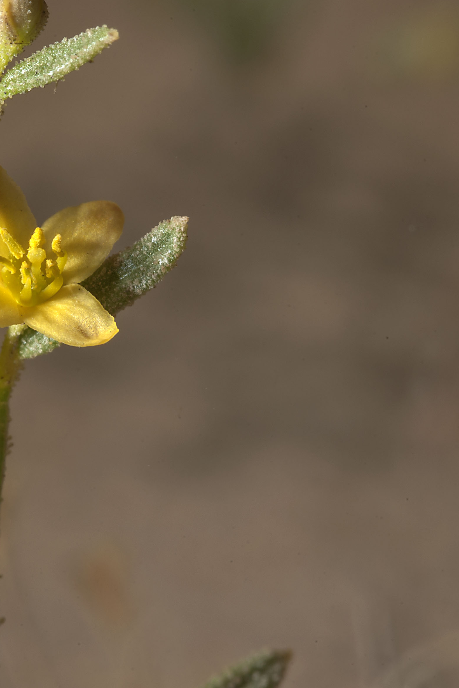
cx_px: 3
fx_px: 3634
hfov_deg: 7.2
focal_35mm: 190
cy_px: 300
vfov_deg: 10.8
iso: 200
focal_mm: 105
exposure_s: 1/250
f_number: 32
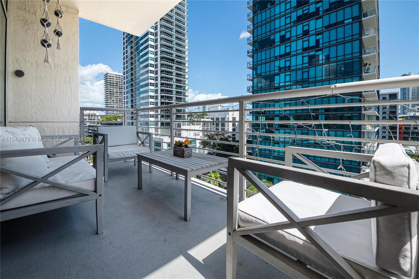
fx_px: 163
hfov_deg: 104.3
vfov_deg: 81.2
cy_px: 140
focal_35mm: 14
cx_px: 210
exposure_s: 1/8000
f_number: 7.1
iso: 800
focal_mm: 7
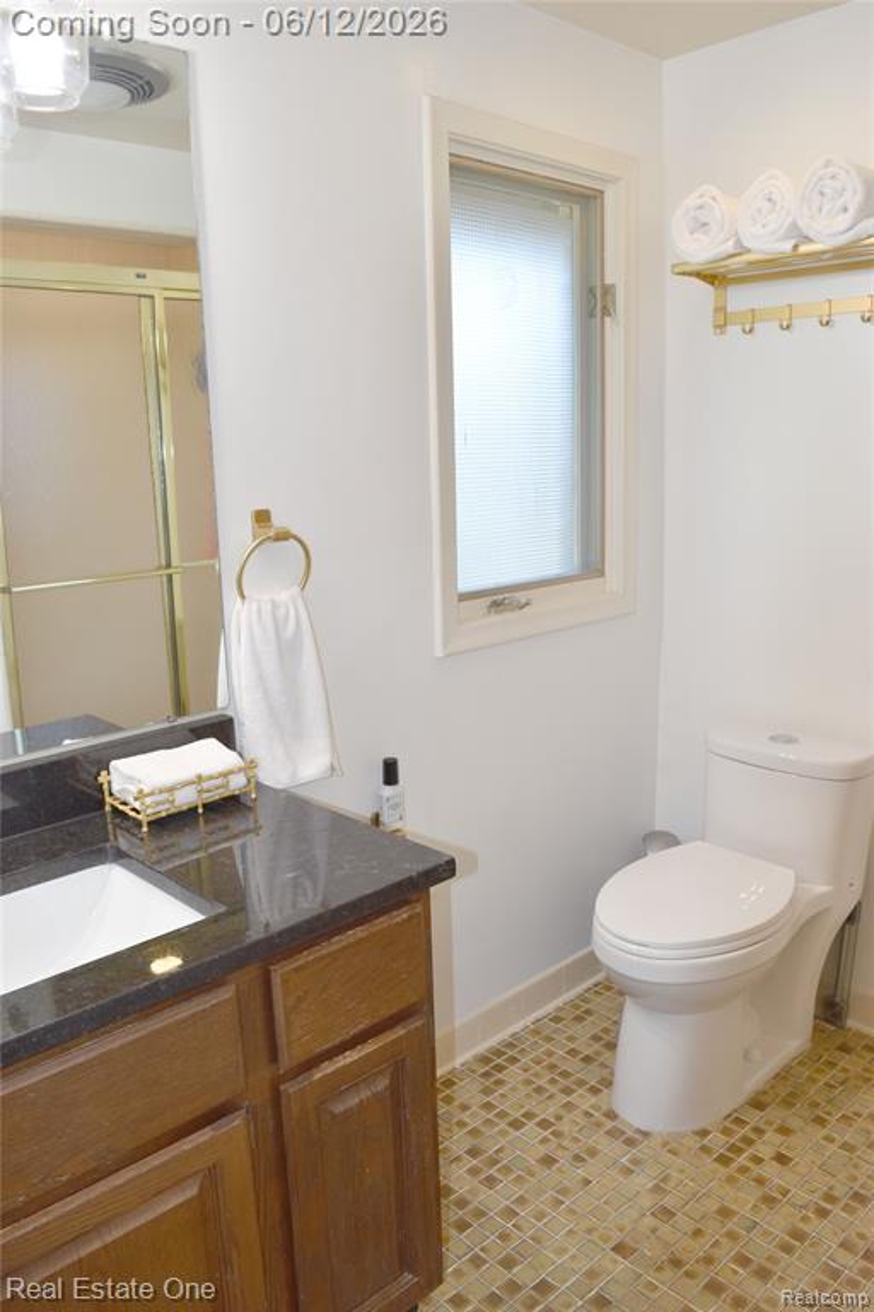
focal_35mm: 27
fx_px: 983
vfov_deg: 67.4
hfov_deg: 47.9
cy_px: 656
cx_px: 437
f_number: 5.6
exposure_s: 1/125
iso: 360
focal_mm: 18
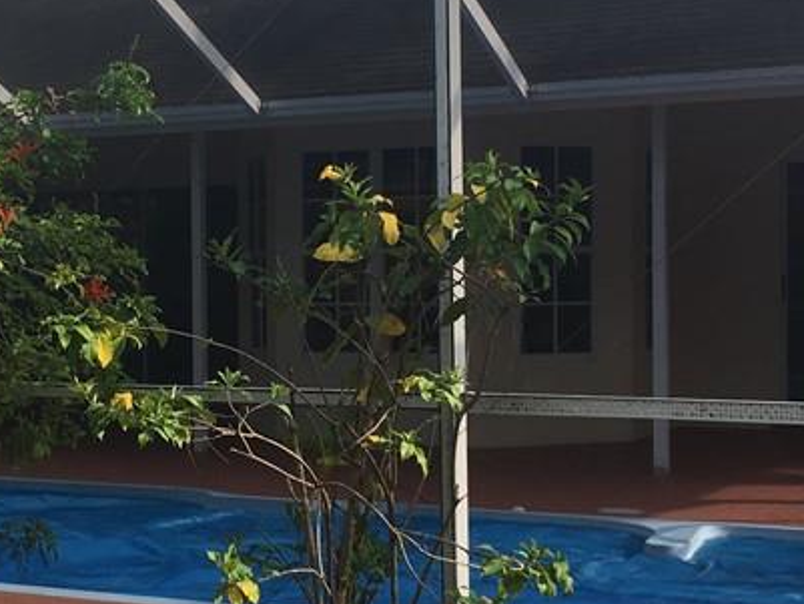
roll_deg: -1.1
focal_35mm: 74
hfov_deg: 26.2
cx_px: 293
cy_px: 307
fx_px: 1719
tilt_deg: +0.1
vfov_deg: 19.9
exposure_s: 1/466
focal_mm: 4.15
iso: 25
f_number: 2.2
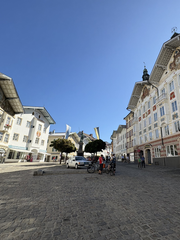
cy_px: 119
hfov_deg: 67.1
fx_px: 132
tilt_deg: +19.6
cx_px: 117
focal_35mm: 19
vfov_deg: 84.7
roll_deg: +0.9
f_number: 2.2
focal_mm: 2.22
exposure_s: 1/1506
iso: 40
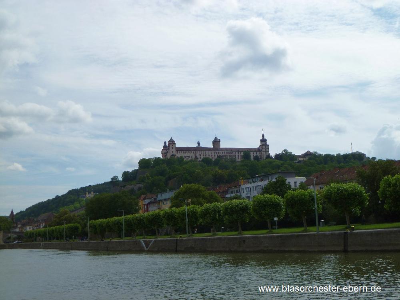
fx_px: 543
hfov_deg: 40.4
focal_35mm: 47
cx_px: 200
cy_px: 150
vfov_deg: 30.9
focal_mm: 8.4
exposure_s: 1/1000
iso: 80
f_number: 3.8
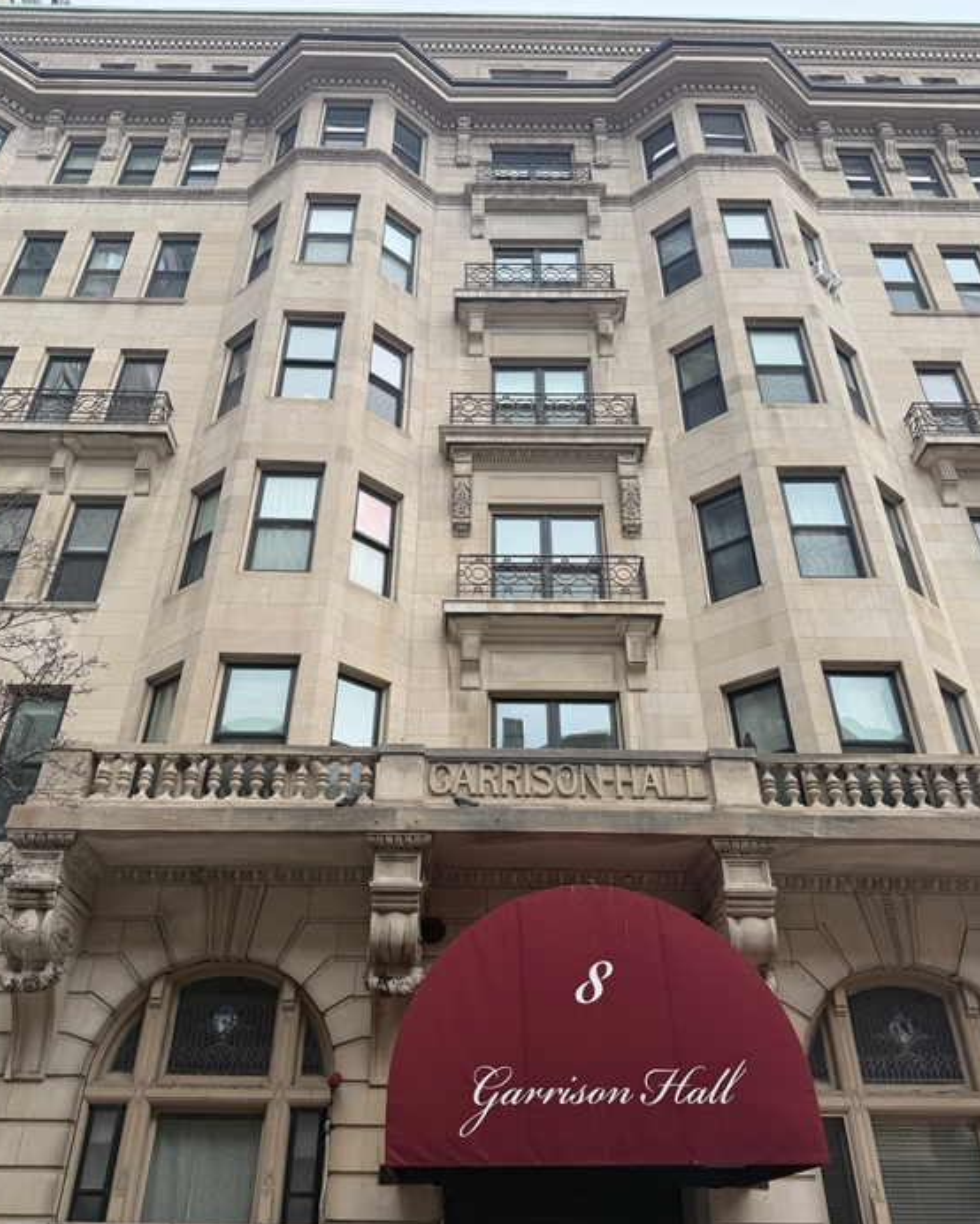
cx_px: 488
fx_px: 942
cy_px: 637
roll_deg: +0.2
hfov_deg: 55.0
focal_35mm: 26
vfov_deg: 66.0
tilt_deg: +36.6
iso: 80
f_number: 1.78
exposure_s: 1/1385
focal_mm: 6.76
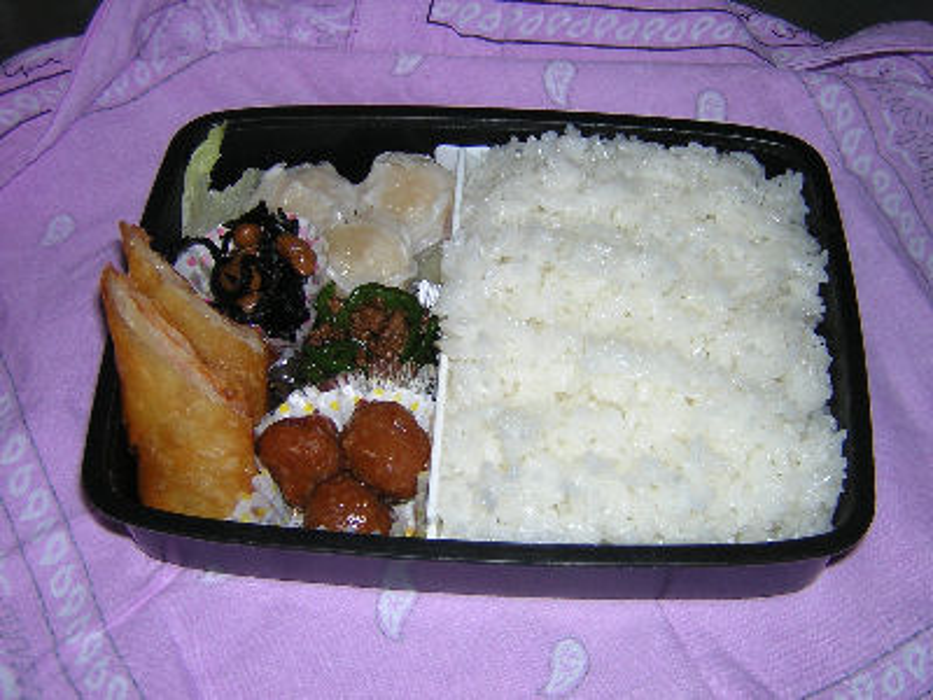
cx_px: 466
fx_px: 1159
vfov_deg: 33.6
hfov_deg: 43.9
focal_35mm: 43
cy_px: 350
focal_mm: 5.6
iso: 100
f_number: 2.8
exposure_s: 1/60.1
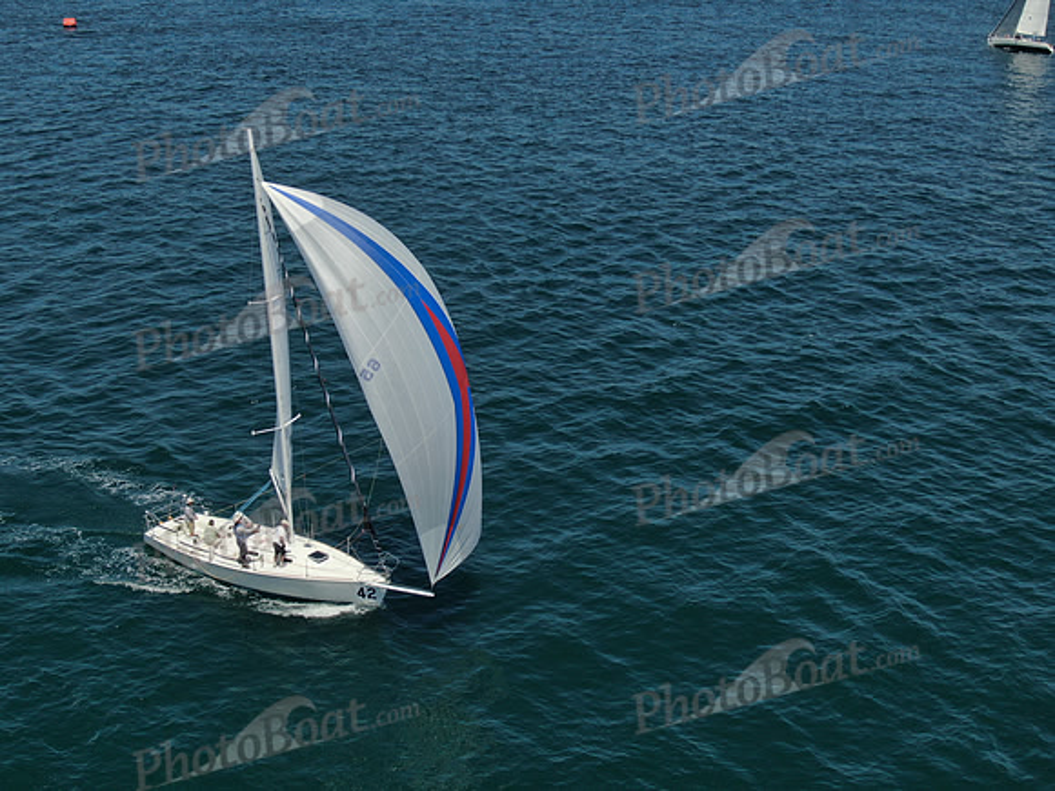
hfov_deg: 39.7
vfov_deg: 30.3
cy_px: 396
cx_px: 528
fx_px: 1463
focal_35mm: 48
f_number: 3.8
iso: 100
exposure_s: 1/1250
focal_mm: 8.6
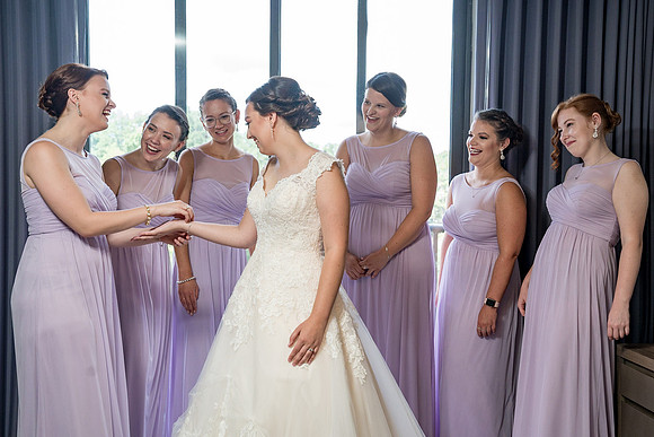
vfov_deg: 27.2
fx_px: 902
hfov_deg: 39.8
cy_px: 216
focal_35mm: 50
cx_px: 335
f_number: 5.6
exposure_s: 1/200
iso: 1000
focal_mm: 48
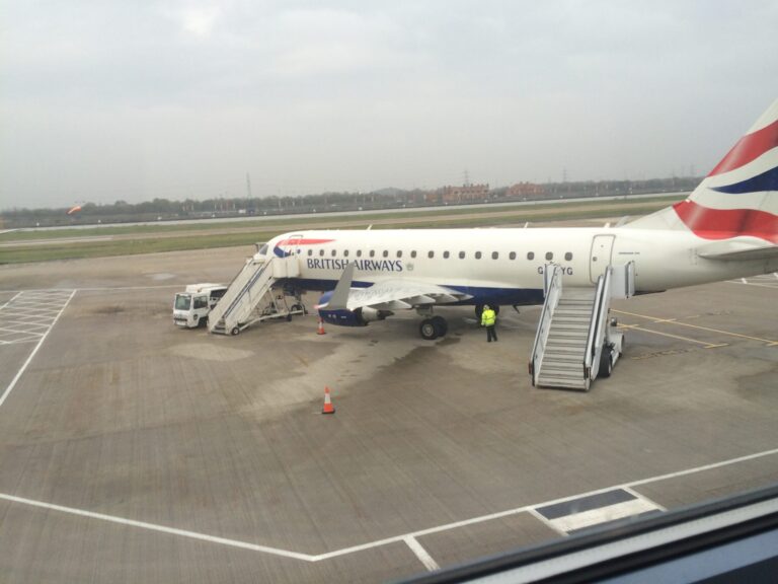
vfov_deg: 48.2
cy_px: 292
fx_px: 652
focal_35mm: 29
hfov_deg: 61.7
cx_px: 389
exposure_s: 1/100
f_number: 2.2
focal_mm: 4.15
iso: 40
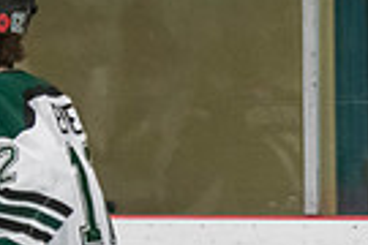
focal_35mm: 808
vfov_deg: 1.7
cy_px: 413
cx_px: 719
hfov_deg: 2.5
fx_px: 8259
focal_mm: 112
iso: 2000
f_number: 3.2
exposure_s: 1/640
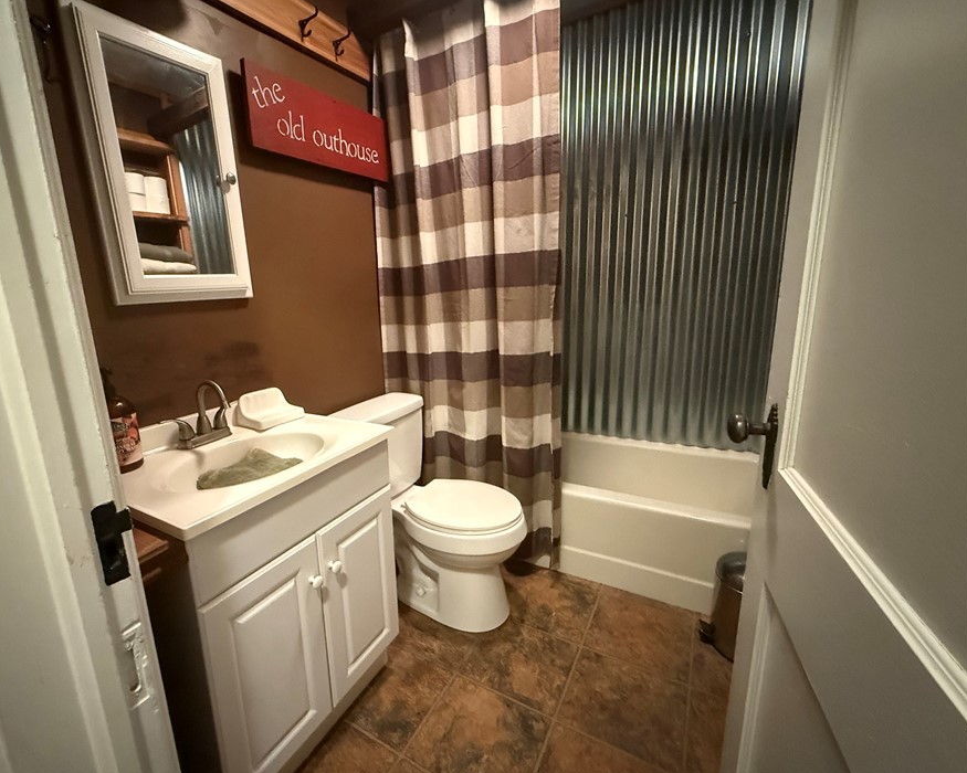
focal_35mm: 16
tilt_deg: -11.9
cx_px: 407
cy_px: 388
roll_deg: +3.4
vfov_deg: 80.4
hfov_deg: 92.4
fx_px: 458
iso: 1250
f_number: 2.2
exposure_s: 1/40
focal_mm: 2.22
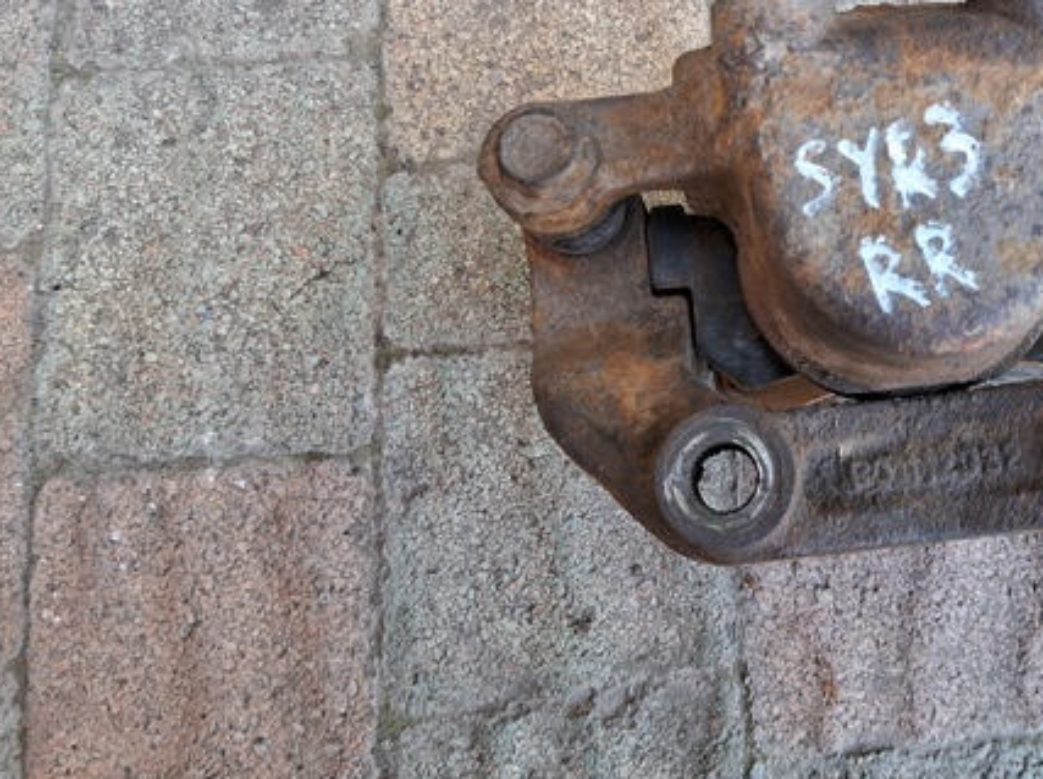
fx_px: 1173
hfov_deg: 46.4
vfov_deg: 36.3
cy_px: 253
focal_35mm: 39
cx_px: 767
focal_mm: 3.98
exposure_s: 1/40
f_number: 1.8
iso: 100
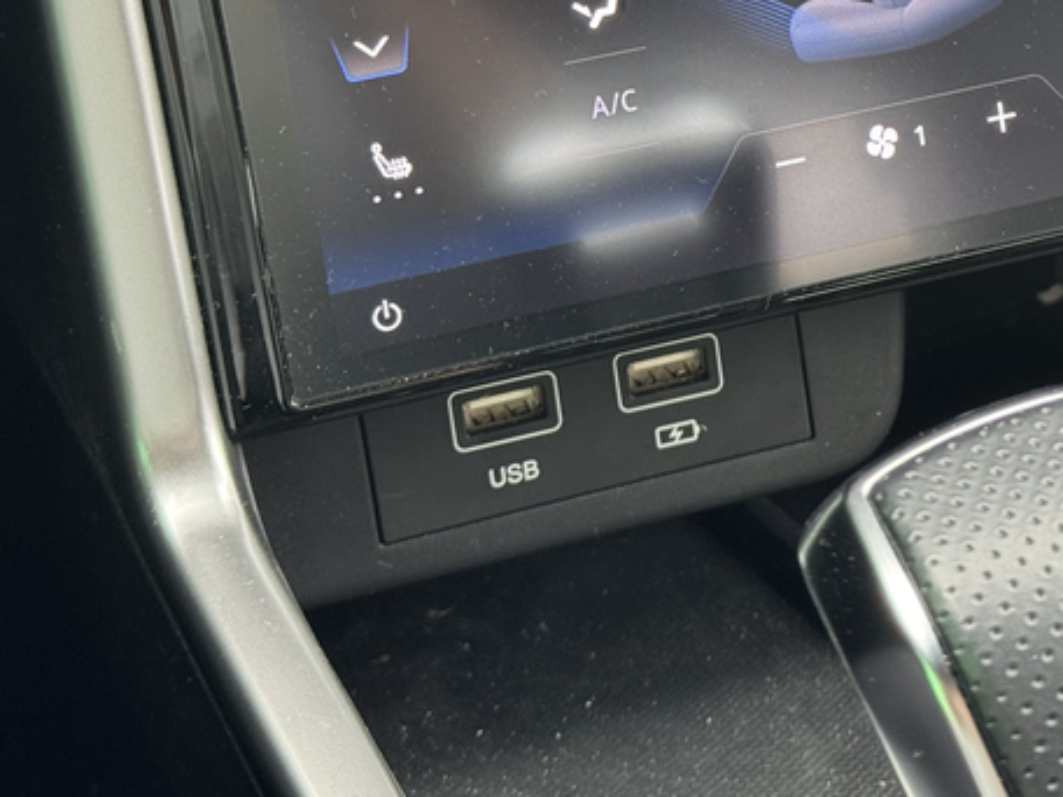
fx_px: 3040
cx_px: 916
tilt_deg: -38.0
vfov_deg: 14.7
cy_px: -20
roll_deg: -2.7
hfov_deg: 19.5
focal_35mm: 99
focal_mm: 6.76
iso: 200
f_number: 1.78
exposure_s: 1/60
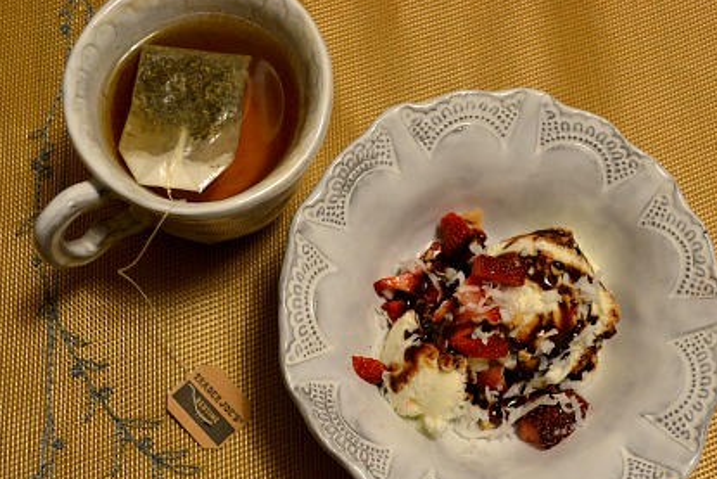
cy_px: 261
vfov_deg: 28.7
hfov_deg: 41.8
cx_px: 404
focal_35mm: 47
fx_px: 936
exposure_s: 1/15
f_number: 4.2
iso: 1100
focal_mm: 26
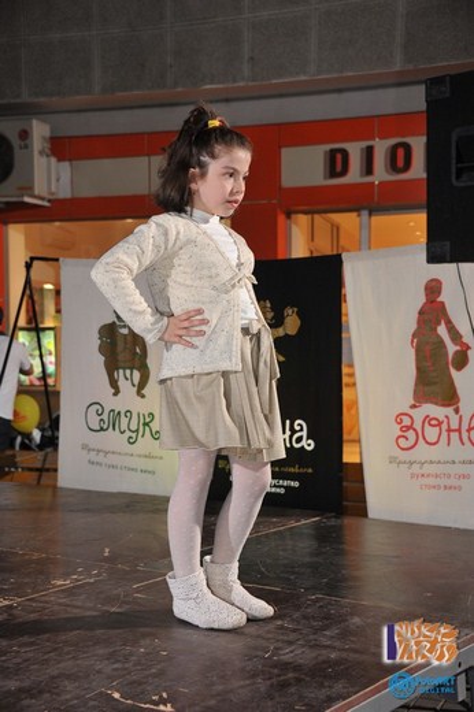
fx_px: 1147
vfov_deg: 34.5
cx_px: 237
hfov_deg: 23.4
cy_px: 356
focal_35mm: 58
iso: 1000
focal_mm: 58
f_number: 5.6
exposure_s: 1/60
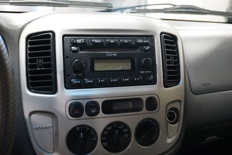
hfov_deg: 53.2
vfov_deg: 36.8
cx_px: 116
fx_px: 232
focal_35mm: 36
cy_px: 78
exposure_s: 1/40
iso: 6400
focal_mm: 24
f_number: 4.5
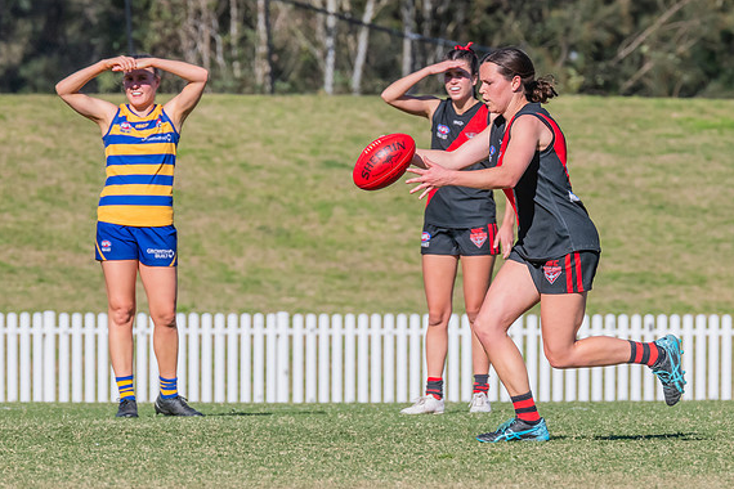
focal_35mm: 741
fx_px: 15107
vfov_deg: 1.9
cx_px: 493
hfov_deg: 2.8
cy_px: 182
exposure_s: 1/1250
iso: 800
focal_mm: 420
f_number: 11
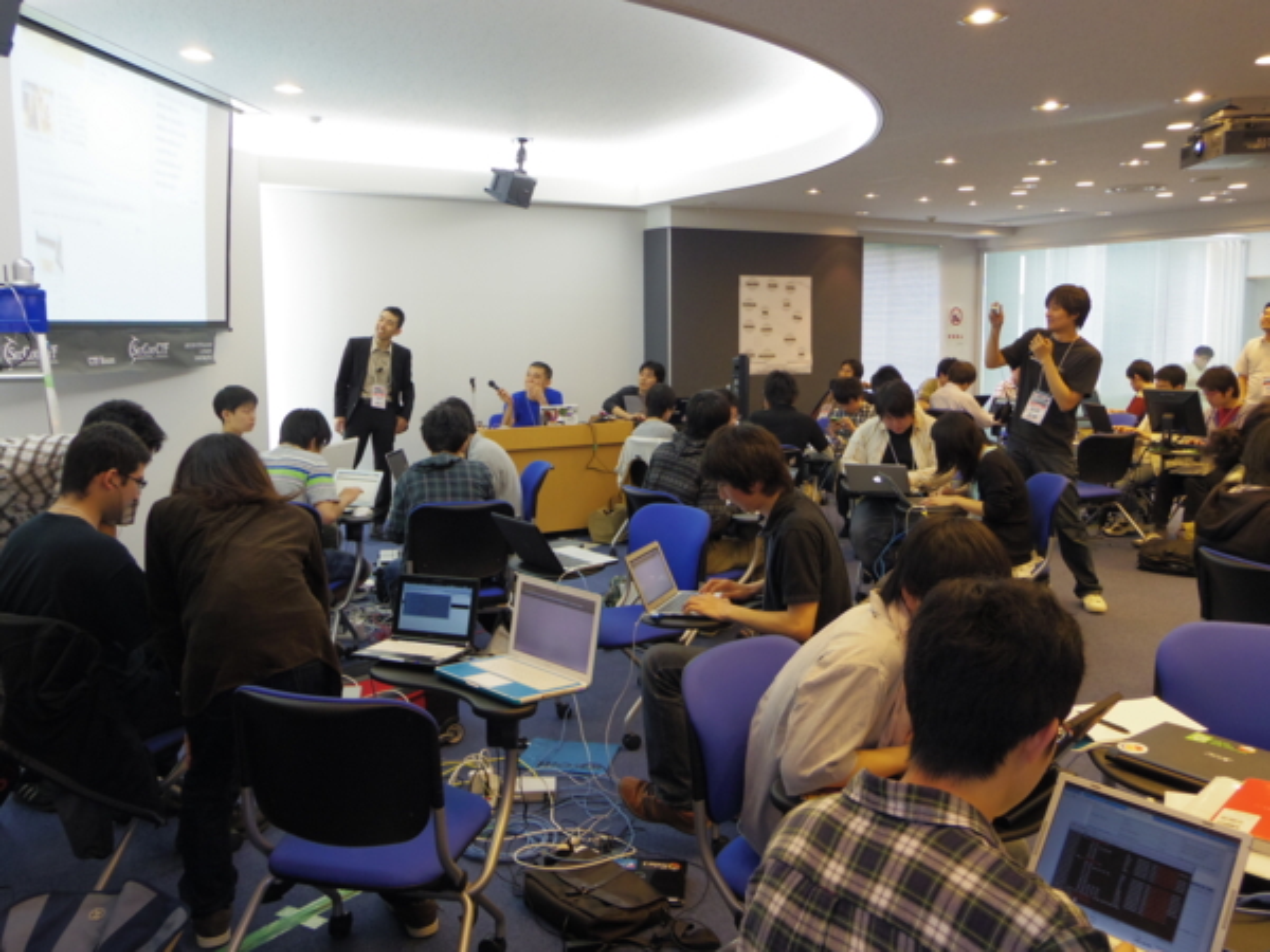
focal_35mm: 29
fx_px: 1064
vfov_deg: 48.2
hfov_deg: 61.7
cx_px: 635
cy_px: 476
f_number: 2.8
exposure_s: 1/50
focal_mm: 5.3
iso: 320
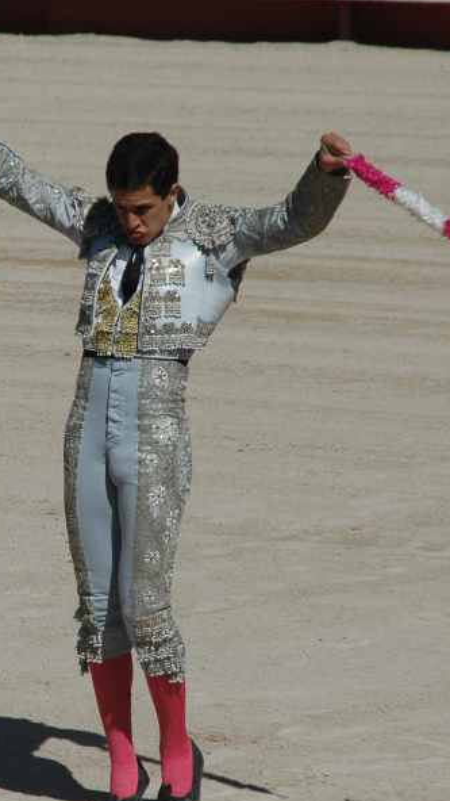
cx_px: -14
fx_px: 11519
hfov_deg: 2.2
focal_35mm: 543
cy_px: 437
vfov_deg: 4.0
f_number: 8
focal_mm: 200
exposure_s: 1/2500
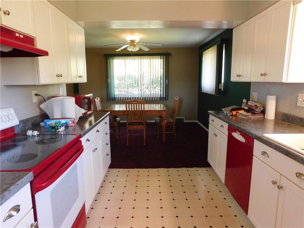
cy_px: 114
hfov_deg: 73.9
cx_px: 152
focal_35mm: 23
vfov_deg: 58.9
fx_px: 202
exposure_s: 1/25
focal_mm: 4
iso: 400
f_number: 3
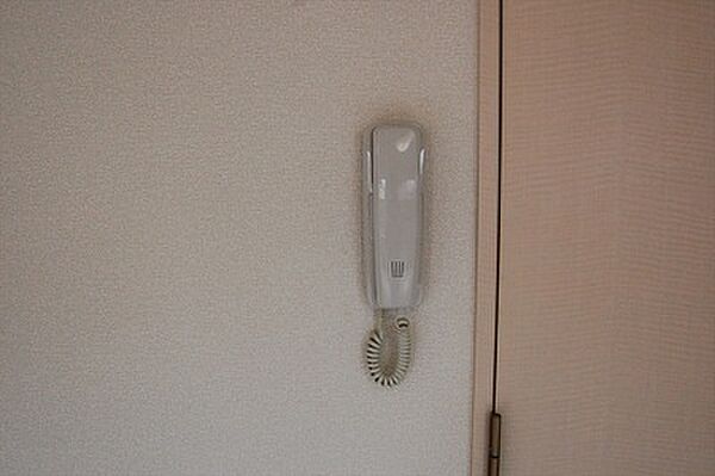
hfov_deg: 67.4
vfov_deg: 47.9
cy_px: 238
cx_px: 358
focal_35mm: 27
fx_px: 536
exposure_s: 1/400
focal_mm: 18
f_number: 10
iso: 1600
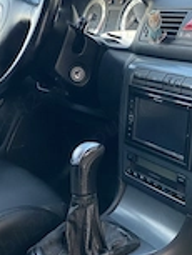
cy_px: 133
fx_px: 502
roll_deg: +2.7
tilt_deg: -15.5
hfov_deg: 21.6
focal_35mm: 68
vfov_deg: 28.5
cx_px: 85
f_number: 1.8
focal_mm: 4.25
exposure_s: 1/60
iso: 160
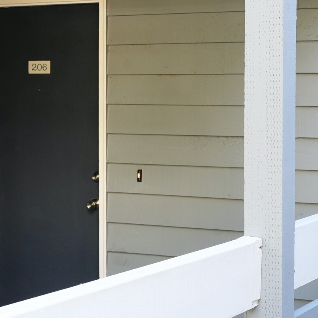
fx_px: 1081
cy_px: 119
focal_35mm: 104
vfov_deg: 16.7
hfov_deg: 16.6
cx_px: 72
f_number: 6.7
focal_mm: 57
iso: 1000
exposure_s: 1/60
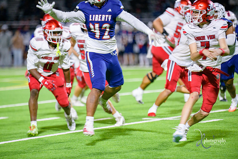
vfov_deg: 5.5
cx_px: 119
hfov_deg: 8.2
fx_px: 1653
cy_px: 80
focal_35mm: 250
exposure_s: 1/250
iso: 2000
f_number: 2.8
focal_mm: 250
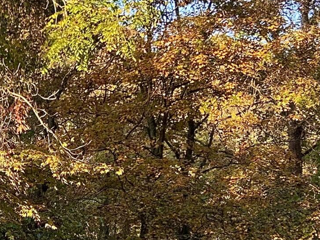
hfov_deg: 17.7
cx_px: -4
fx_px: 999
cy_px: 180
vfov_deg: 13.7
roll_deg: +0.2
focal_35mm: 108
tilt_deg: +5.2
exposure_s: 1/279
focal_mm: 5.7
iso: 40
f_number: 1.5
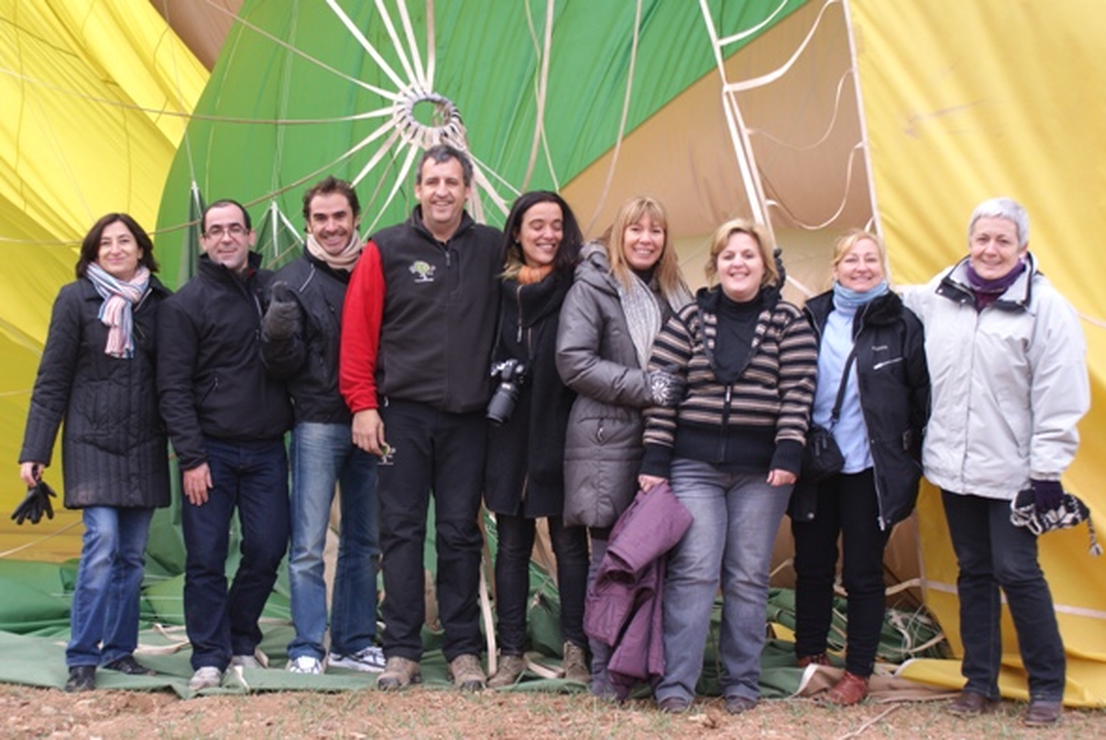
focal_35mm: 60
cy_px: 370
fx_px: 1846
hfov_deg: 33.4
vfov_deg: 22.7
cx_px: 553
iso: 125
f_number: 5.6
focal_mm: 40
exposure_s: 1/60
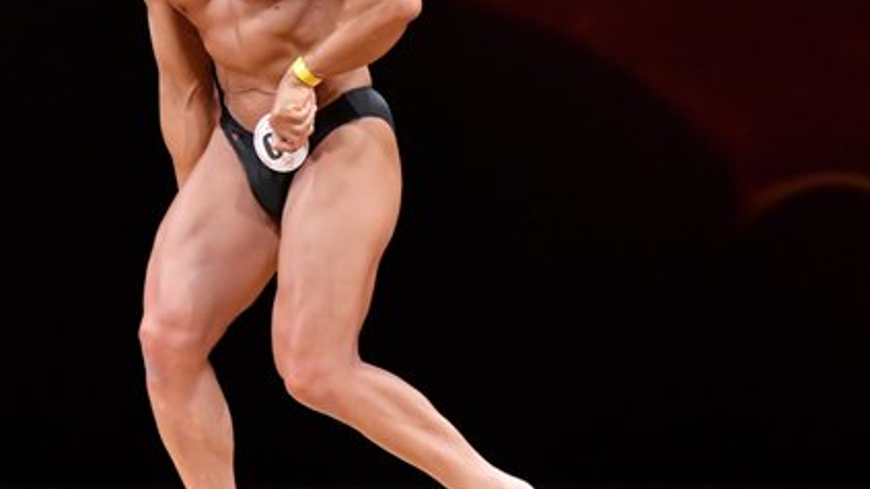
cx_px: 273
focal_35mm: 547
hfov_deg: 3.9
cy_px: 109
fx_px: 12619
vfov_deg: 2.2
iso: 4000
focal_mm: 190
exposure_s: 1/400
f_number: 5.6
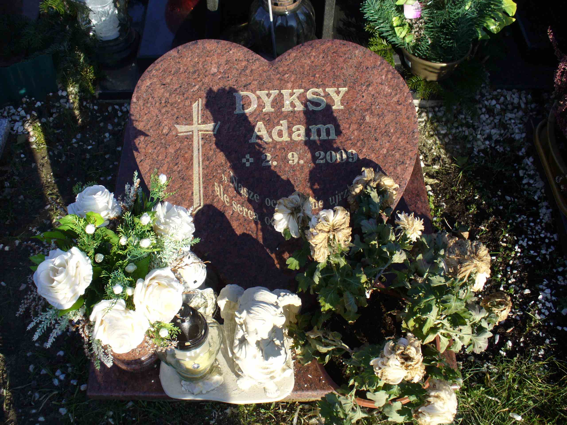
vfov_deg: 38.7
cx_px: 284
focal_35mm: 37
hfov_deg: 50.1
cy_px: 212
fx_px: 606
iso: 80
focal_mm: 6.1
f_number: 5.6
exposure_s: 1/160
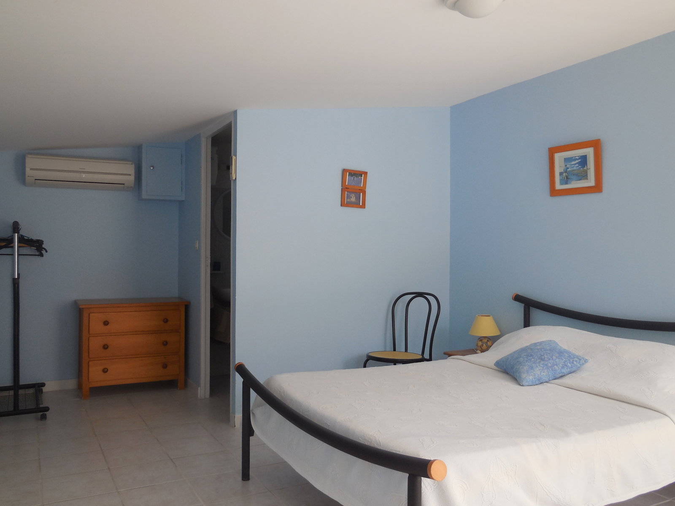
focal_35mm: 30
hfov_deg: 60.0
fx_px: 585
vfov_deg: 46.8
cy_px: 253
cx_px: 338
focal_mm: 5.3
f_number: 3.2
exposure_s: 1/80
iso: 125
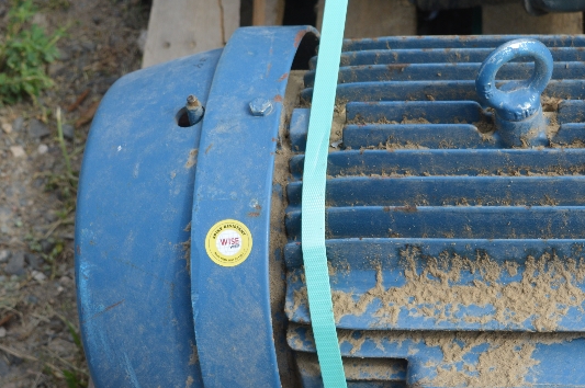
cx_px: 505
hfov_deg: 18.9
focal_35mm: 107
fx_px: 1737
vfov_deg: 12.7
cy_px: 304
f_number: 7.1
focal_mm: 38
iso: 100
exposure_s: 1/200
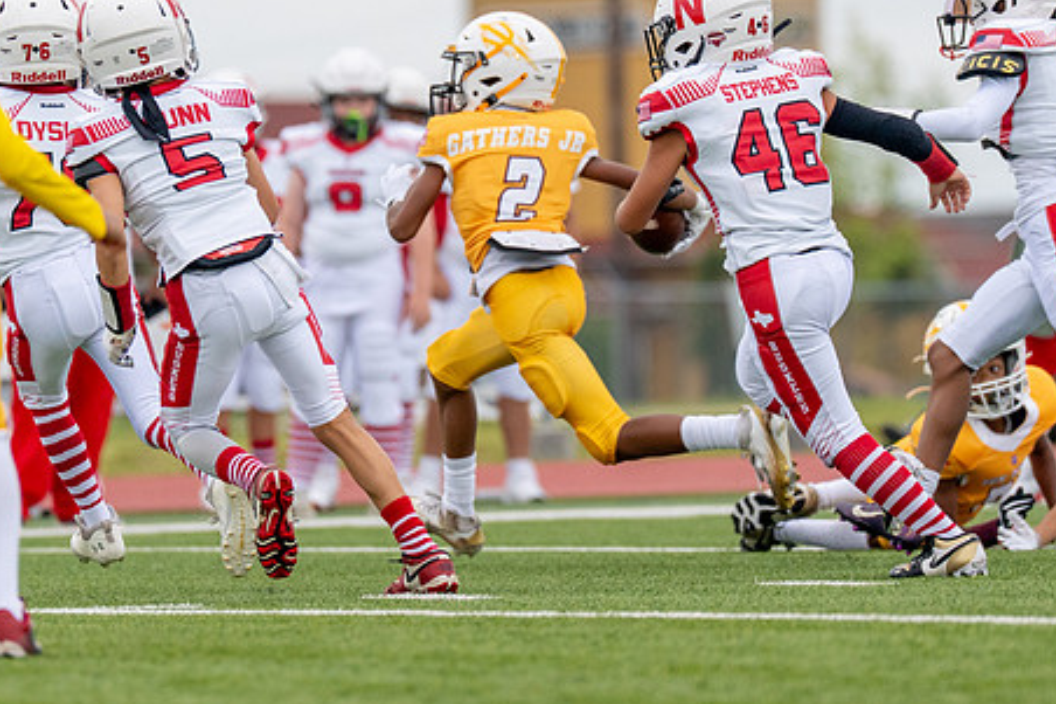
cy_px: 200
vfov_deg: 2.4
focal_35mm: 572
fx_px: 16772
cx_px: 556
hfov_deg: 3.6
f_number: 2.8
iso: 400
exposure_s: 1/2000
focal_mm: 200
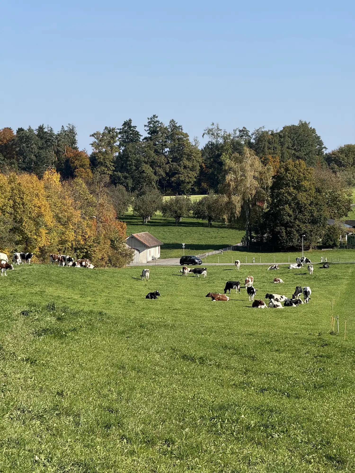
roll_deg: -0.8
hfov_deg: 12.3
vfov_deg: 16.4
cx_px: 178
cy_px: 236
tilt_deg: -0.8
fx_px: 1641
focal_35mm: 120
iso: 50
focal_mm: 15.66
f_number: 2.8
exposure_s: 1/1368
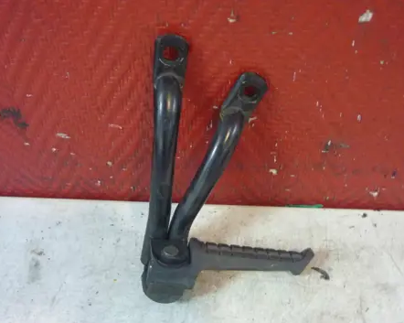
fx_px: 418
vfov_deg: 42.2
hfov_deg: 51.6
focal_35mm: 35
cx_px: 208
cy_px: 164
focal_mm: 5.5
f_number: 2.8
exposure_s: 1/8
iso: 400
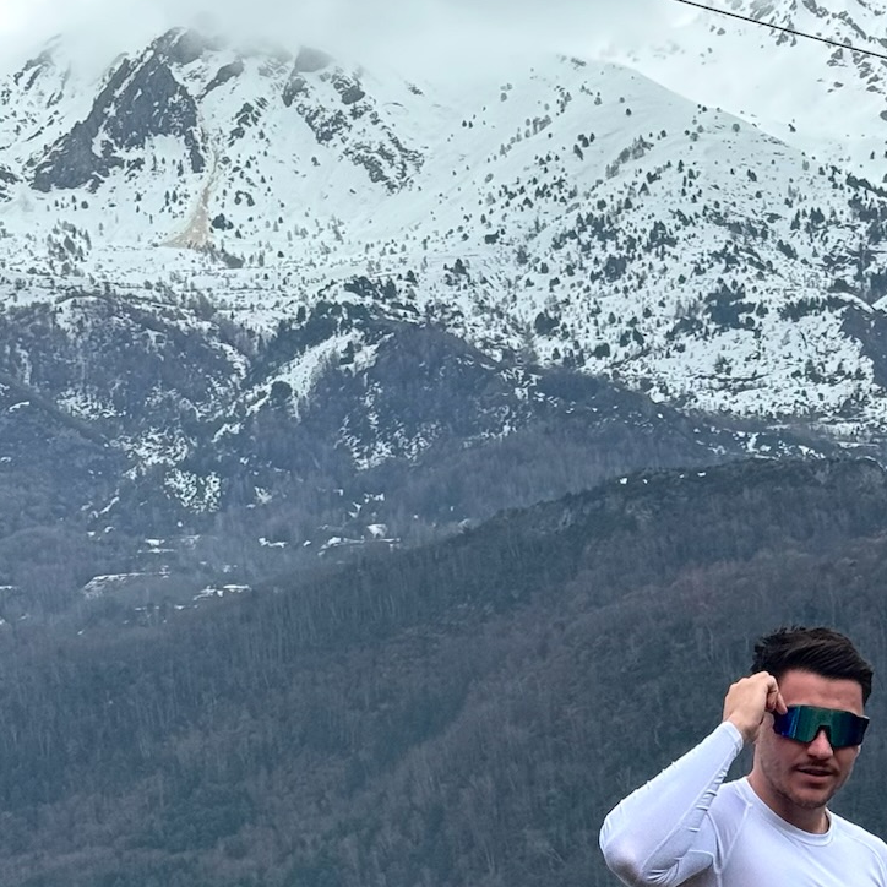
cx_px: 782
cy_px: 869
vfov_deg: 14.3
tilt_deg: +0.2
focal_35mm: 120
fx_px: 3479
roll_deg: +1.6
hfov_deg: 14.4
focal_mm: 6.76
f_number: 1.78
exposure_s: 1/1524
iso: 64
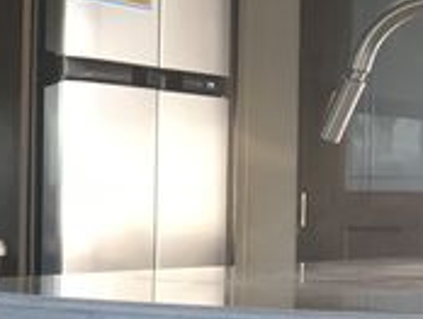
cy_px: 214
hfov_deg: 12.5
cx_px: -498
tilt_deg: -0.2
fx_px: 1627
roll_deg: -0.1
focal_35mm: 133
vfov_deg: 11.2
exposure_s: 1/30
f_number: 2.2
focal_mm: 4.15
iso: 64
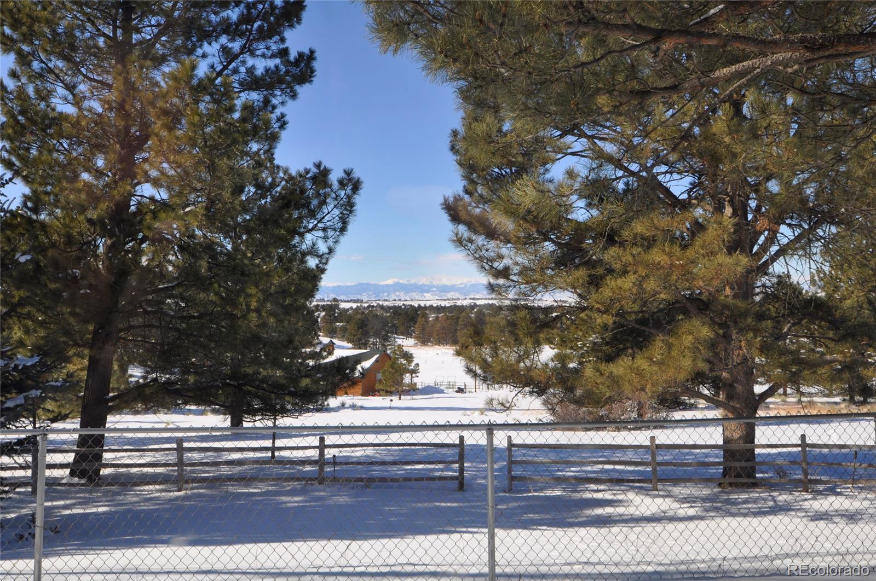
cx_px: 438
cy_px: 290
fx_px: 875
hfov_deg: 53.2
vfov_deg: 36.8
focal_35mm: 36
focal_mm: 24
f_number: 16
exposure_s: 1/200
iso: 200
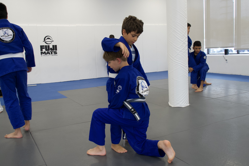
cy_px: 83
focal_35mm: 36
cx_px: 124
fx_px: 249
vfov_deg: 36.9
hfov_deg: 53.1
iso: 1600
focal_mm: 24
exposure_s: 1/60
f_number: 9
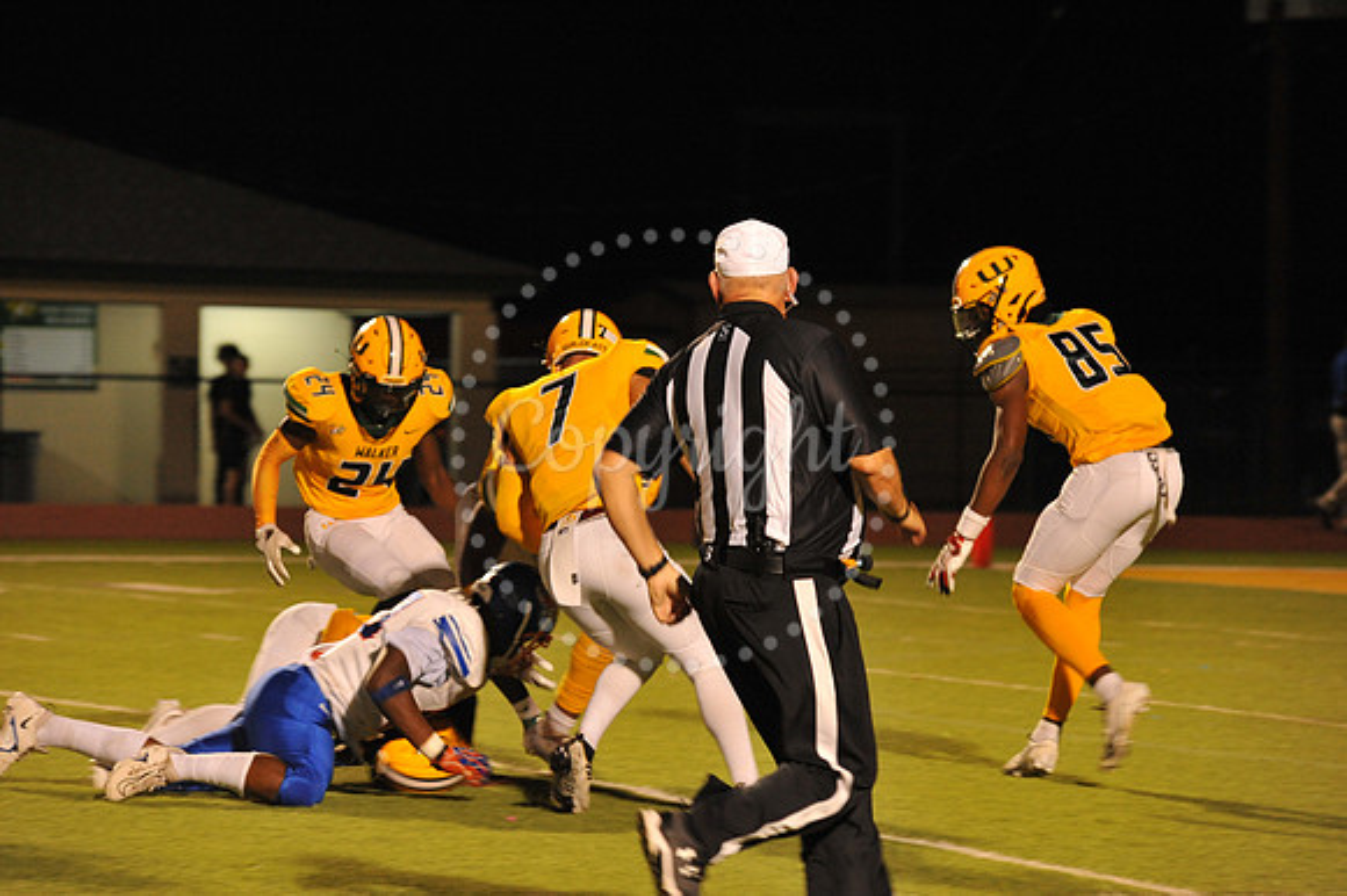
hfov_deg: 10.3
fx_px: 7479
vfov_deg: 6.9
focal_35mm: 200
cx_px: 674
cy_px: 448
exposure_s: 1/160
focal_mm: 200
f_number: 7.1
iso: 3200
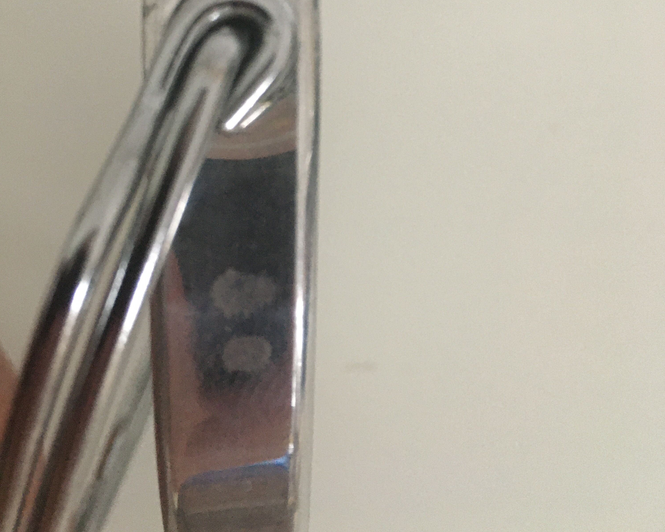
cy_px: 110
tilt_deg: -62.9
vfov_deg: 37.8
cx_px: 333
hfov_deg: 47.9
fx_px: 748
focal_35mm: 38
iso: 200
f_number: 2.2
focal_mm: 4.15
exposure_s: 1/25
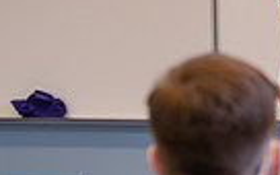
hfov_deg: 5.9
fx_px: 2717
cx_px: 360
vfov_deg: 3.7
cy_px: 158
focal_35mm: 356
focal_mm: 82
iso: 800
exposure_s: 1/160
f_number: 3.5
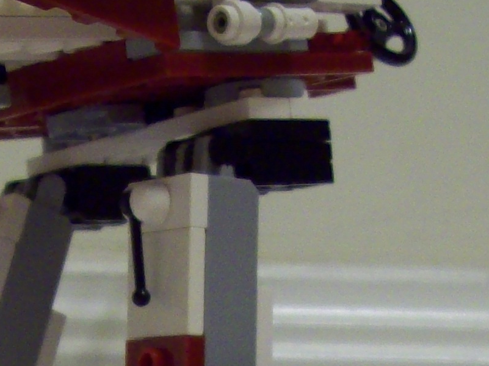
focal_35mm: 128
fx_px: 1807
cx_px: 123
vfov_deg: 11.2
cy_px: 529
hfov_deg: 15.3
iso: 160
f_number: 2.7
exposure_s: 1/9.45
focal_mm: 6
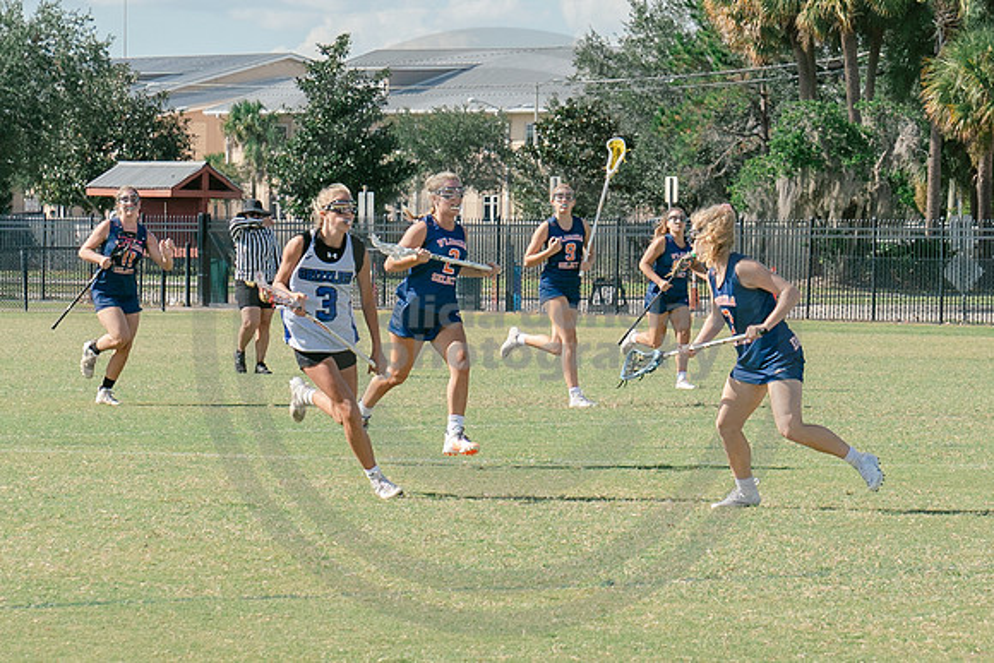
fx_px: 6129
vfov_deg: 6.2
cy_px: 363
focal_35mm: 222
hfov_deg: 9.3
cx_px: 789
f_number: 5.6
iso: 250
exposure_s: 1/1000
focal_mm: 70
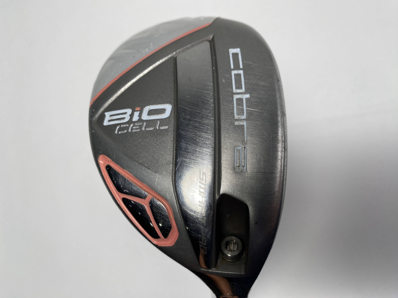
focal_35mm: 25
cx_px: 199
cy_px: 149
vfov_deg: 54.9
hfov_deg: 69.4
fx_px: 287
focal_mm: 4.25
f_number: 1.8
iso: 32
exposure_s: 1/437
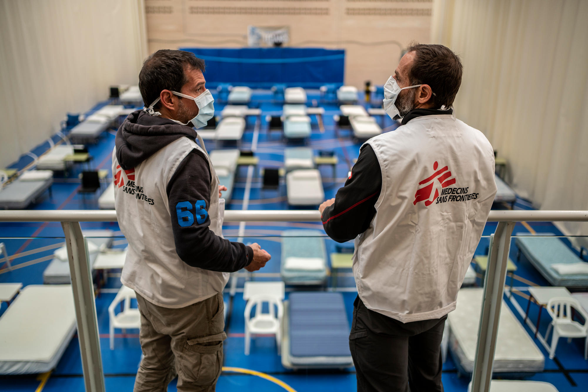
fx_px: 572
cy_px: 196
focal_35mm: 35
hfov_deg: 54.4
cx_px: 294
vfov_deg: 37.8
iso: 400
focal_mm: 35
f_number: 2
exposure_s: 1/500
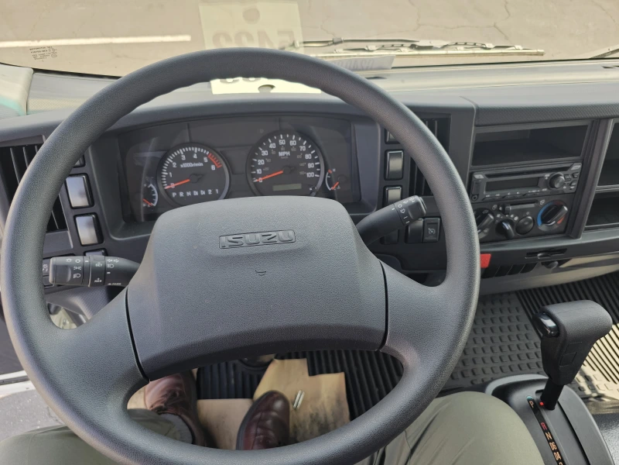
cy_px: 232
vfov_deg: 58.9
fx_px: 411
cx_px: 310
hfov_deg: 73.9
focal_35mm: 23
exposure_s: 1/180
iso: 50
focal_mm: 6.3
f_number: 1.7
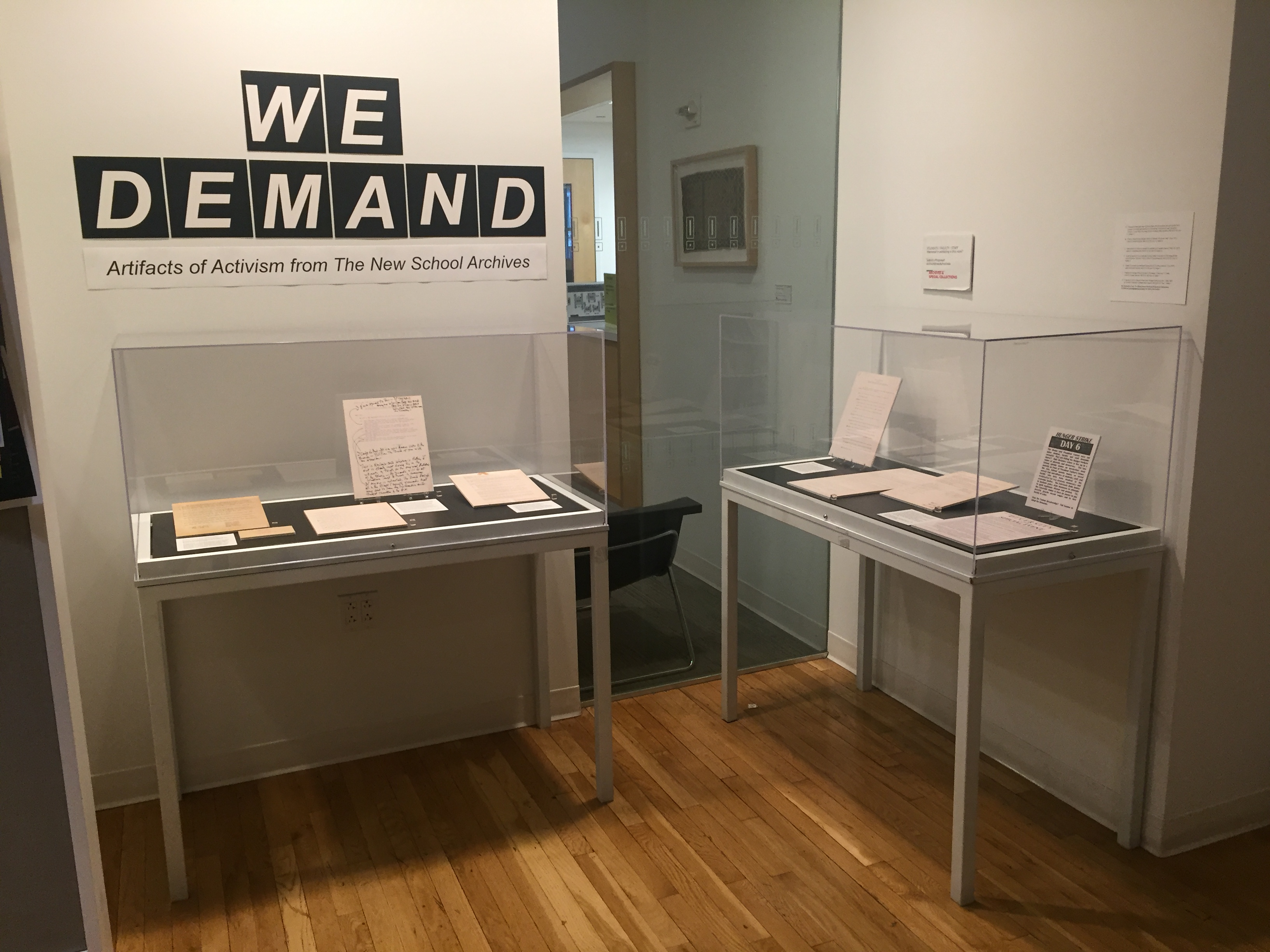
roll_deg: +0.2
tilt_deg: -10.6
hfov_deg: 61.7
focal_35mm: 29
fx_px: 1064
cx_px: 635
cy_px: 476
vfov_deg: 48.2
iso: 100
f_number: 2.2
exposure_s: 1/30
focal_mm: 4.15
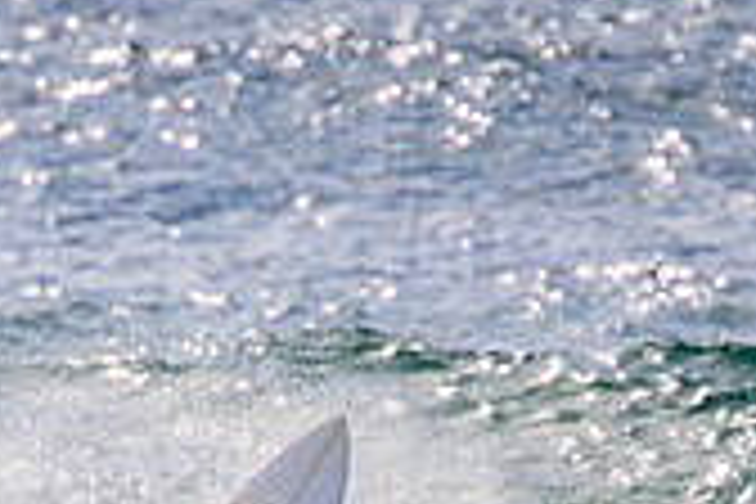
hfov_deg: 0.7
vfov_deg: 0.5
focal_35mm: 2761
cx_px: 45
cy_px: 695
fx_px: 57976
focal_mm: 800
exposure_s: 1/2000
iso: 720
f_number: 11
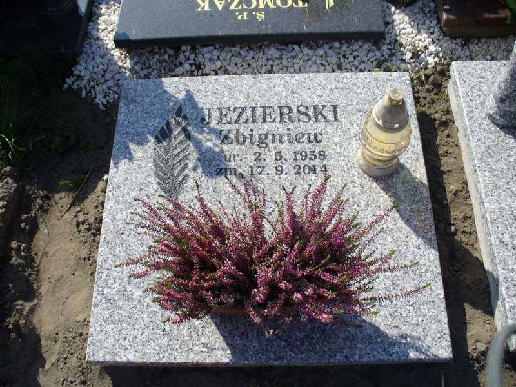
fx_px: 552
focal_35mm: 37
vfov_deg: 38.7
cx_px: 258
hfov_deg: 50.1
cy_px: 194
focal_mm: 6.1
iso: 80
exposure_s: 1/320
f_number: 5.6
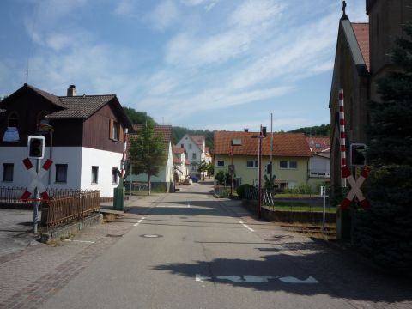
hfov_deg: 56.8
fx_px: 381
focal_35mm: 32
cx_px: 206
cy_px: 154
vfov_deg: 44.2
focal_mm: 5.2
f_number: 5.6
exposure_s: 1/500
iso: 100
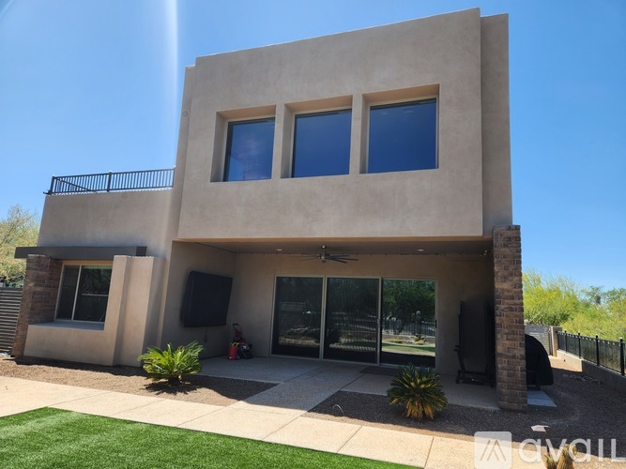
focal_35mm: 23
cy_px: 234
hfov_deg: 73.9
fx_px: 416
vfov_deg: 58.9
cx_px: 313
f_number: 1.8
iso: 20
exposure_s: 1/1067
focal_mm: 5.4
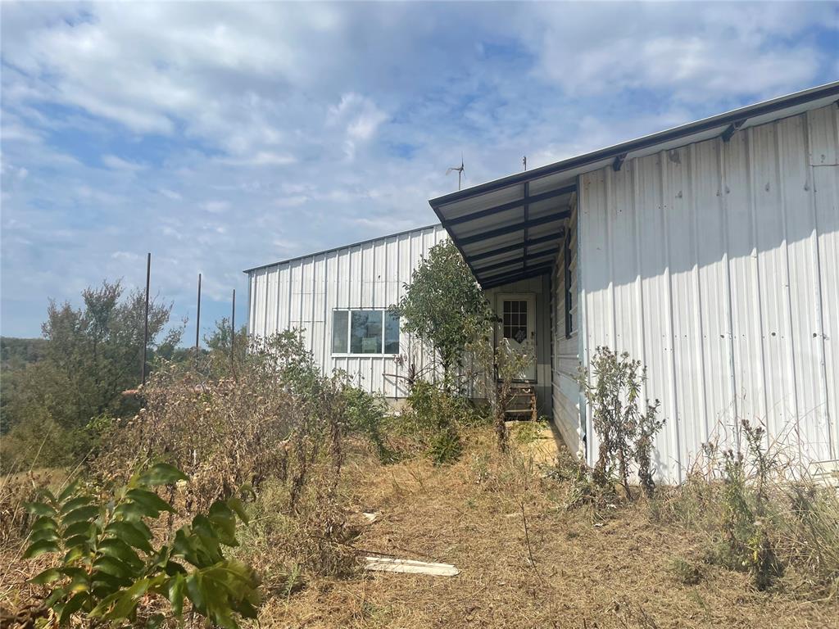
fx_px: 630
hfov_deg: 67.3
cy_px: 314
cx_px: 420
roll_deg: -0.1
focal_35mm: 26
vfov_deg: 53.1
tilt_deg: +1.8
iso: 32
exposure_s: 1/7299
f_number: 1.6
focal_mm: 4.2
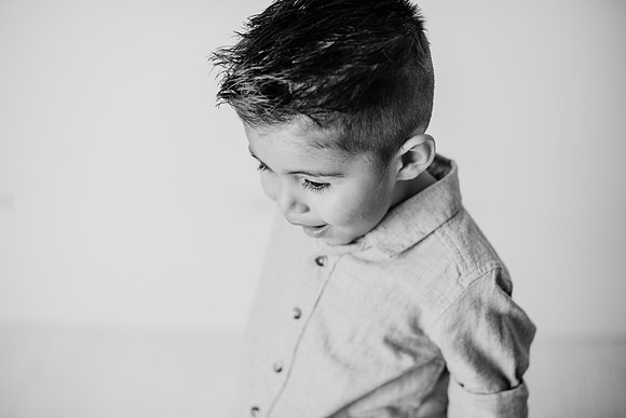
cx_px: 313
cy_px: 209
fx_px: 870
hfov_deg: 39.6
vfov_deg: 27.0
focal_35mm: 50
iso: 100
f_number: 2.2
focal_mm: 50
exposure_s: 1/160
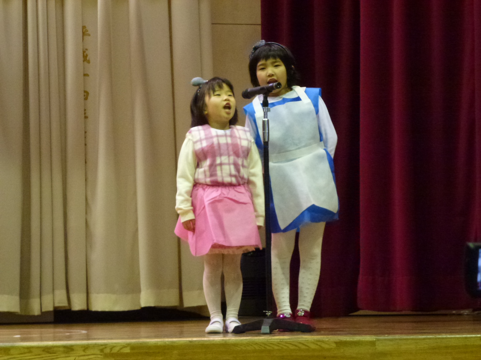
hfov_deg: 16.3
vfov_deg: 12.2
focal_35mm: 121
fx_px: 1681
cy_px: 180
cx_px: 240
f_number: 5.1
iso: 800
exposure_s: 1/15
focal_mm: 21.7
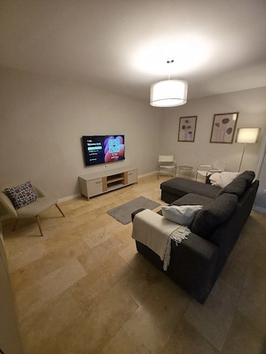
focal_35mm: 13
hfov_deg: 89.9
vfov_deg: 106.2
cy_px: 177
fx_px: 133
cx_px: 133
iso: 100
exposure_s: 1/60.2
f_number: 1.9
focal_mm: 2.2
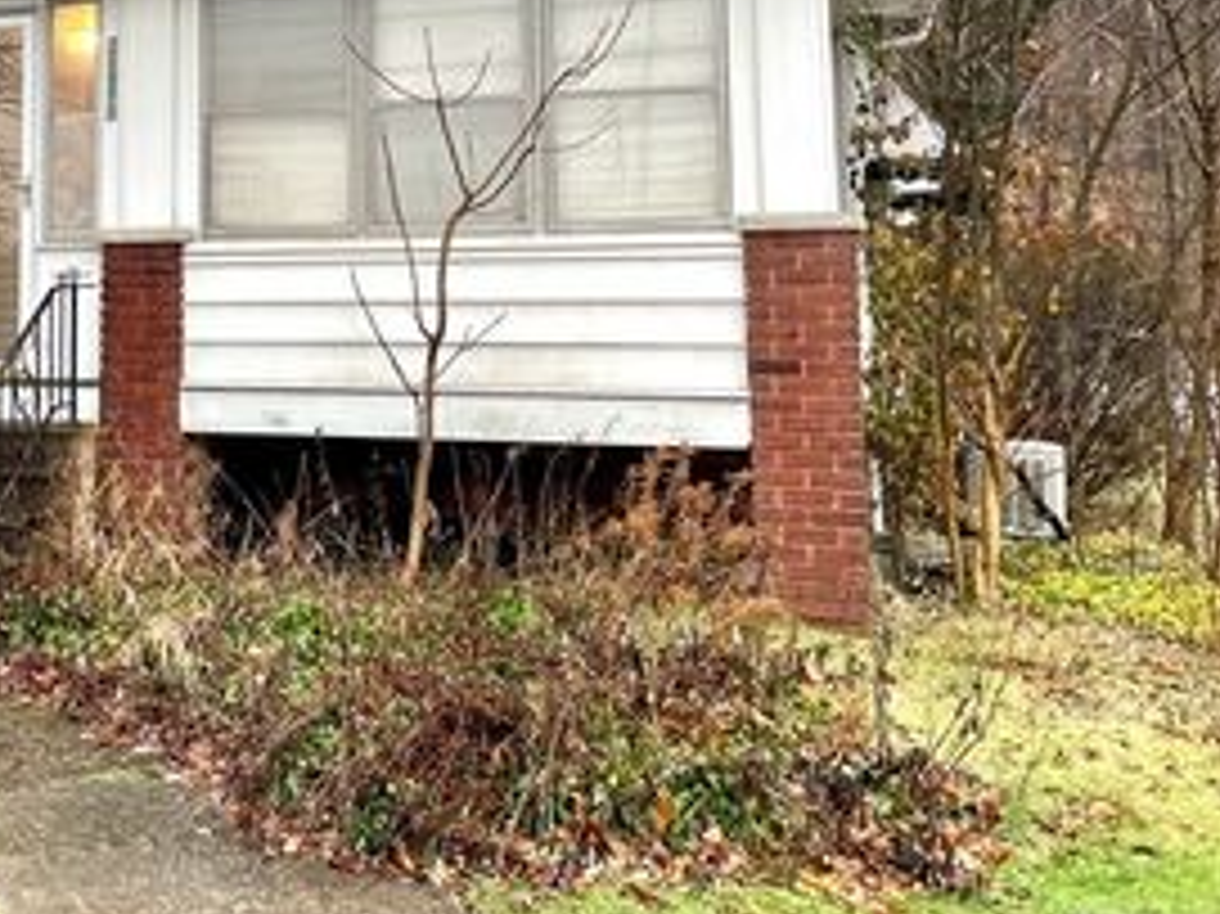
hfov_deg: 37.2
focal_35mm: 48
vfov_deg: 29.4
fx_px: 1691
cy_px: 151
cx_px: 126
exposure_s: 1/121
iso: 100
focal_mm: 4.2
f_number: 1.6
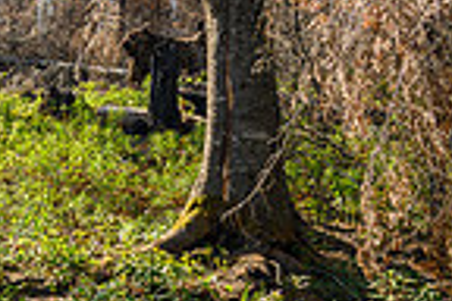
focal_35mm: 97
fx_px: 1218
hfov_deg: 19.3
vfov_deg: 14.1
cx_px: -148
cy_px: 165
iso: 125
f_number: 8
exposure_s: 1/50
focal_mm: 24
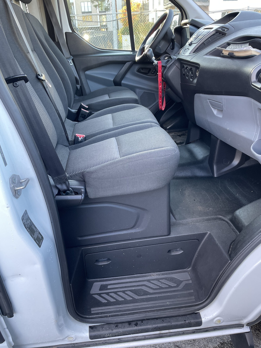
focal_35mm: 26
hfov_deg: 53.1
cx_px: 130
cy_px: 174
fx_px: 261
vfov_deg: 67.3
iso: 125
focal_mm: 4.2
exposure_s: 1/110
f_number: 1.6
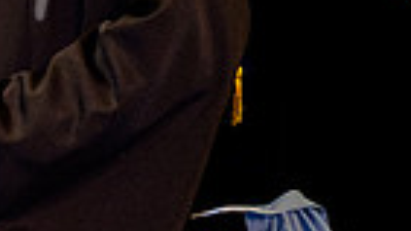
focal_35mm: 255
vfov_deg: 4.7
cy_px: -38
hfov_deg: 8.2
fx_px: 2776
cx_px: -309
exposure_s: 1/100
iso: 800
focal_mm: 26.6
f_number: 4.5
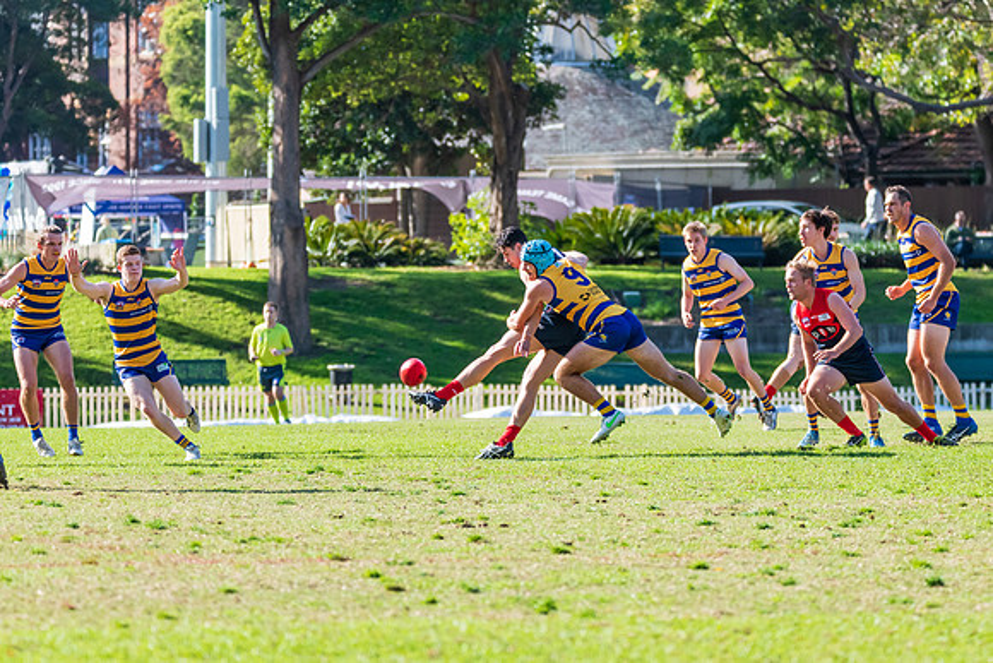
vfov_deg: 5.0
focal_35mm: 276
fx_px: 7627
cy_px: 279
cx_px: 550
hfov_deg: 7.4
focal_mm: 210
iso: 800
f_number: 5.6
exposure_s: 1/1600
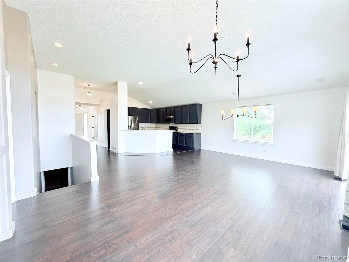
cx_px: 174
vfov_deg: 85.7
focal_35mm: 14
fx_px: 141
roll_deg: -0.5
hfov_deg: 102.1
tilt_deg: -3.1
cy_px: 131
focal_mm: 2.22
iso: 100
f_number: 2.2
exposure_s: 1/120
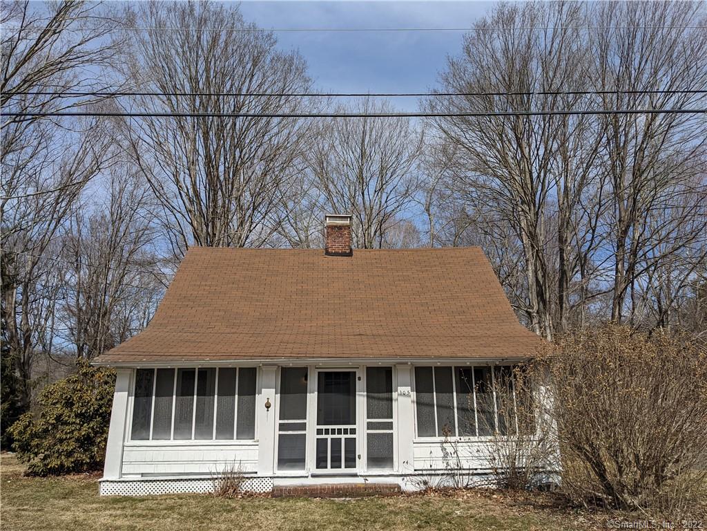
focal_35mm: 27
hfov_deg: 65.3
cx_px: 354
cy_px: 266
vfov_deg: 51.4
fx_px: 551
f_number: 1.73
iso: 54
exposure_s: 1/7812
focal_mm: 4.38
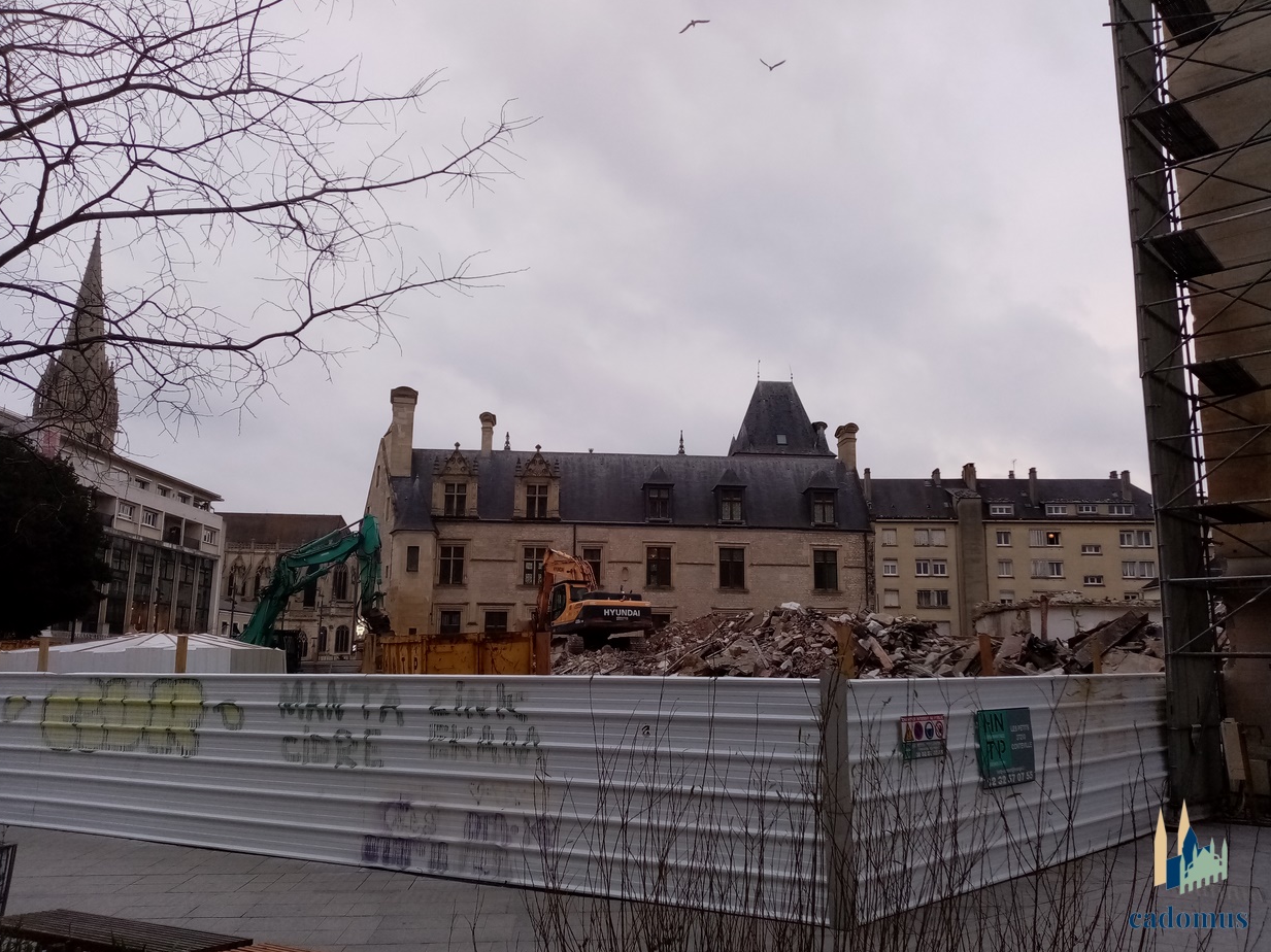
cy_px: 472
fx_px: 991
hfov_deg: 65.3
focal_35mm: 27
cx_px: 628
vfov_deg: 51.3
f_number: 1.8
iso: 104
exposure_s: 1/153
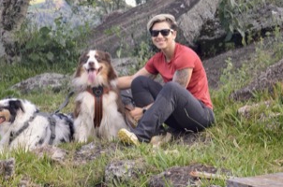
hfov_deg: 19.5
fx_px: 824
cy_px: 69
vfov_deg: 13.0
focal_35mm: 105
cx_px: 107
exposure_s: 1/100
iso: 400
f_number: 5.6
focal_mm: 48
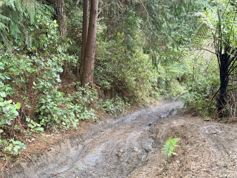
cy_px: 89
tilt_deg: +2.0
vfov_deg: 30.3
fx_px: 329
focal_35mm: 48
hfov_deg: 39.7
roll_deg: -0.1
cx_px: 118
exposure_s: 1/139
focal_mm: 6.76
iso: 160
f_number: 1.78
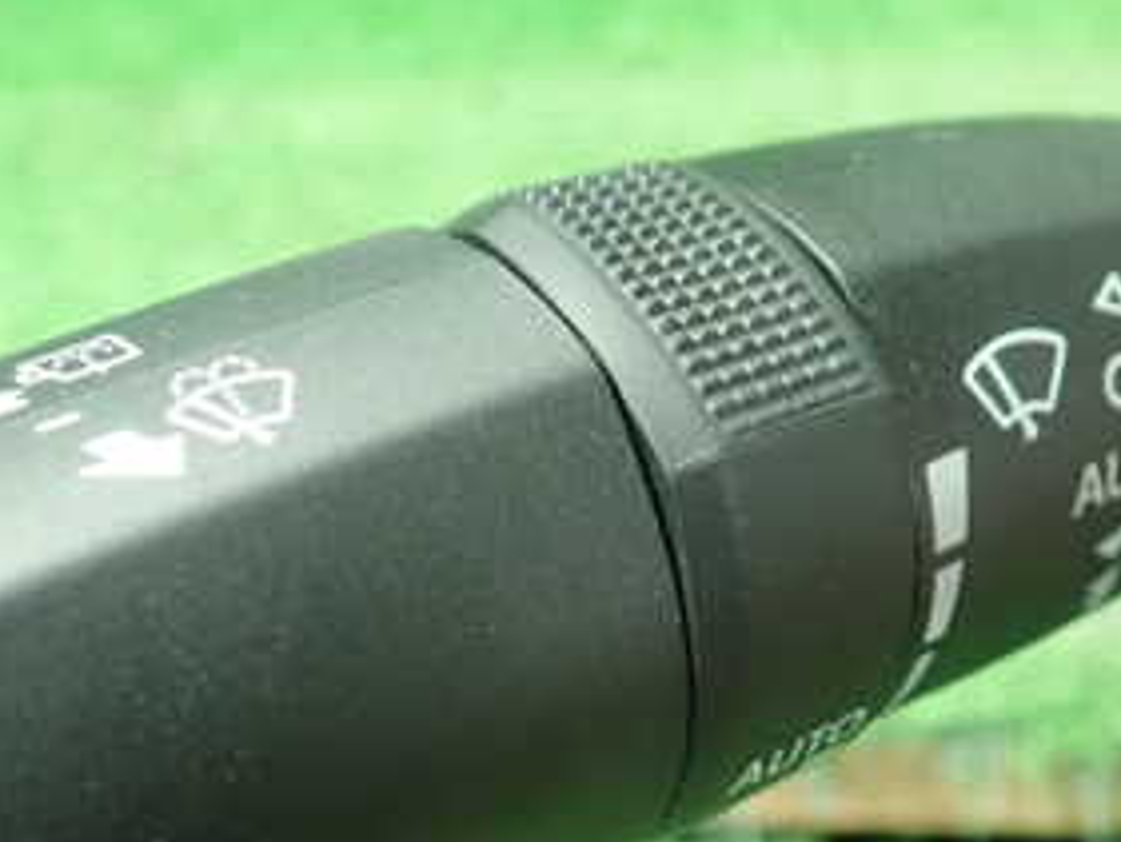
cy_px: 595
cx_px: 543
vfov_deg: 22.8
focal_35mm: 64
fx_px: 2073
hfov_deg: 30.3
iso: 800
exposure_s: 1/80
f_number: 2.3
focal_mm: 5.5
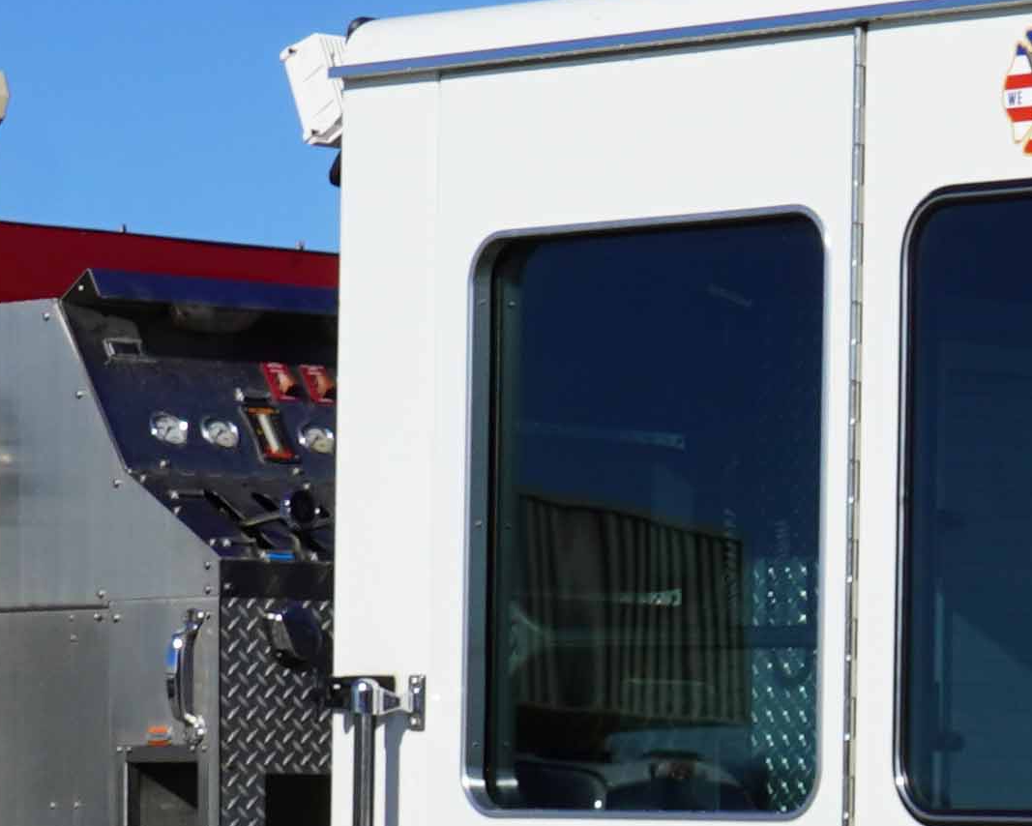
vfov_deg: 7.2
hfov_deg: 9.0
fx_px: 6526
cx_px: 1061
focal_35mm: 214
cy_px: 871
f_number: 10
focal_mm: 27
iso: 100
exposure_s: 1/250
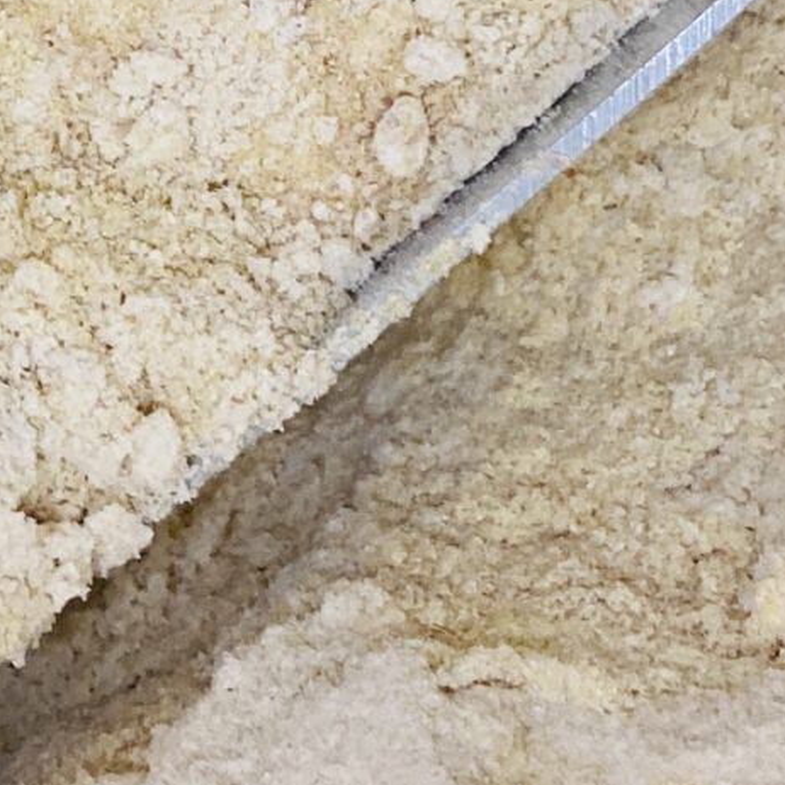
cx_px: 51
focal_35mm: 137
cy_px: -345
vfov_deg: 12.2
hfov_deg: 12.6
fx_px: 3515
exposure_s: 1/60
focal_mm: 3.99
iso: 125
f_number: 1.8
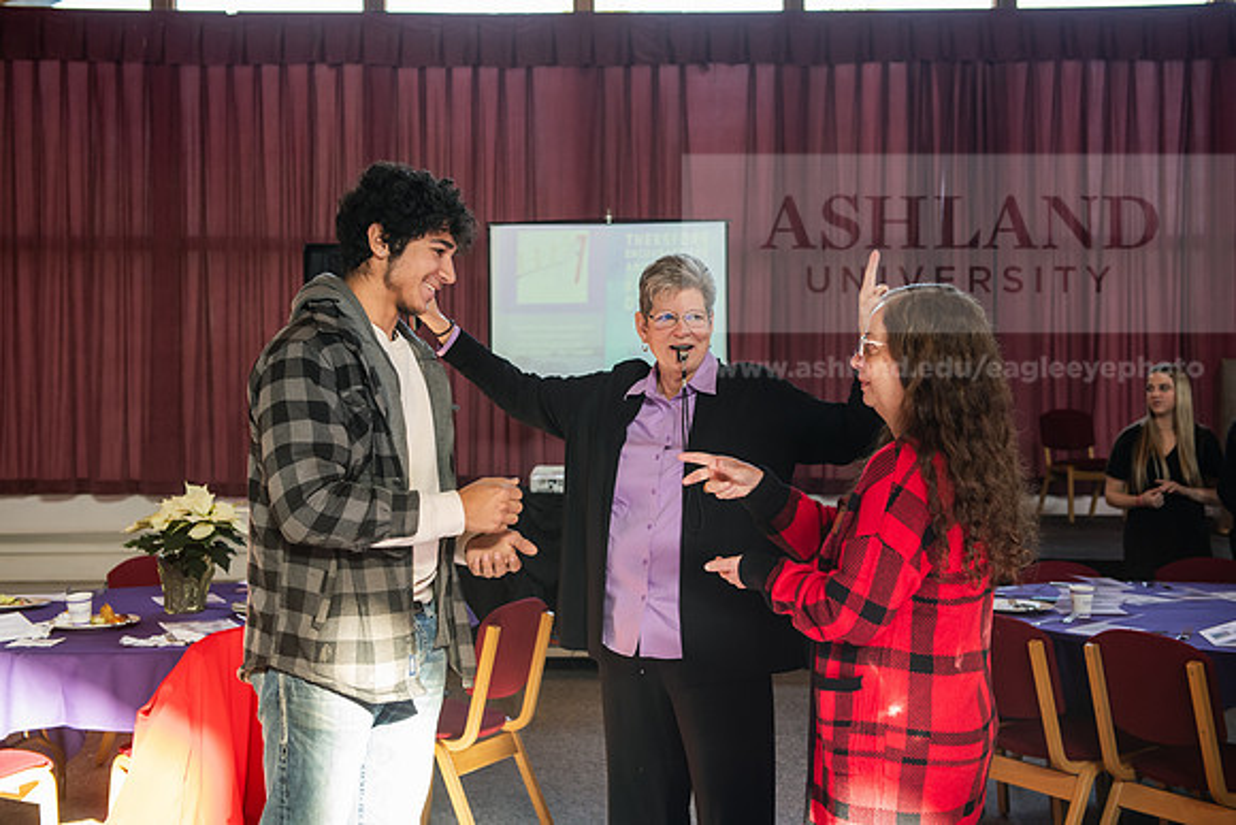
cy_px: 412
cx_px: 618
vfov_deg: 28.1
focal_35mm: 48
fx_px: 1648
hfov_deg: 41.1
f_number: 4
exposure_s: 1/200
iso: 800
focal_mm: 48
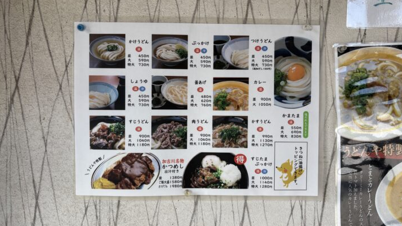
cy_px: 105
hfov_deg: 66.1
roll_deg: +0.6
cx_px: 204
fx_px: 309
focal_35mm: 29
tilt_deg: -1.1
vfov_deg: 40.1
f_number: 1.6
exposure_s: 1/397
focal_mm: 5.96
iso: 50
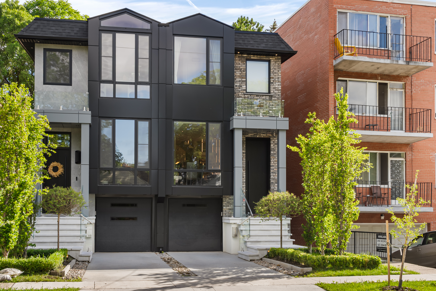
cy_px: 146
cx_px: 218
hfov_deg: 43.6
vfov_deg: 29.9
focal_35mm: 45
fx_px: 545
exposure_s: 1/50
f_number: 10
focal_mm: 45
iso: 100
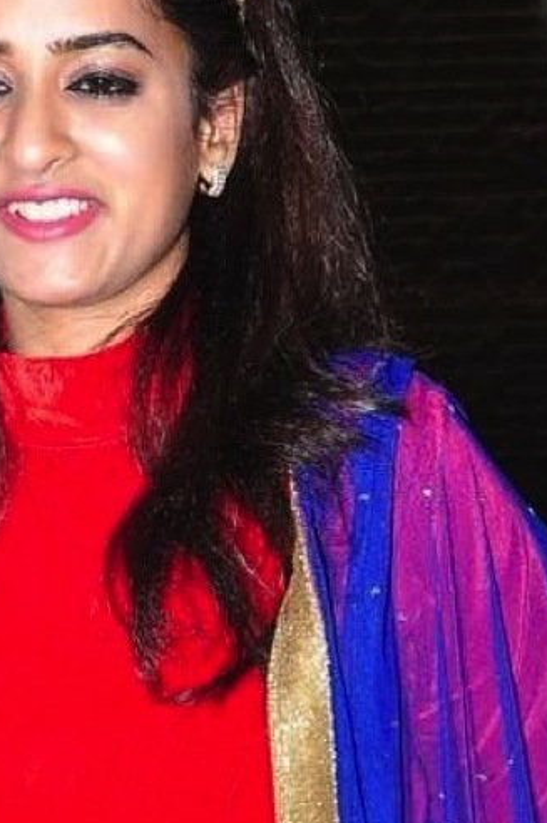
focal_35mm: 179
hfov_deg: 7.6
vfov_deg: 11.0
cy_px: 1294
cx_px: 396
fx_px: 4088
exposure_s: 1/125
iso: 400
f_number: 9
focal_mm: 30
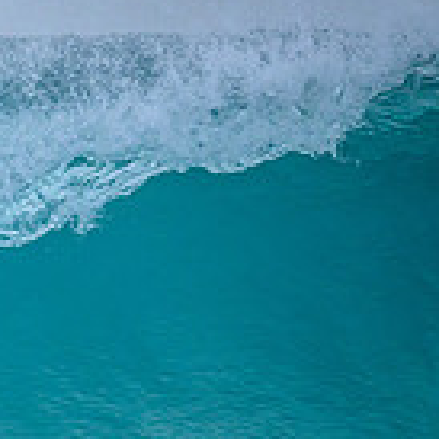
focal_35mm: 2878
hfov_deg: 0.6
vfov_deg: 0.6
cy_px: 344
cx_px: -417
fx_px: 41294
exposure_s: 1/2000
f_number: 6.3
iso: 1250
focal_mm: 800
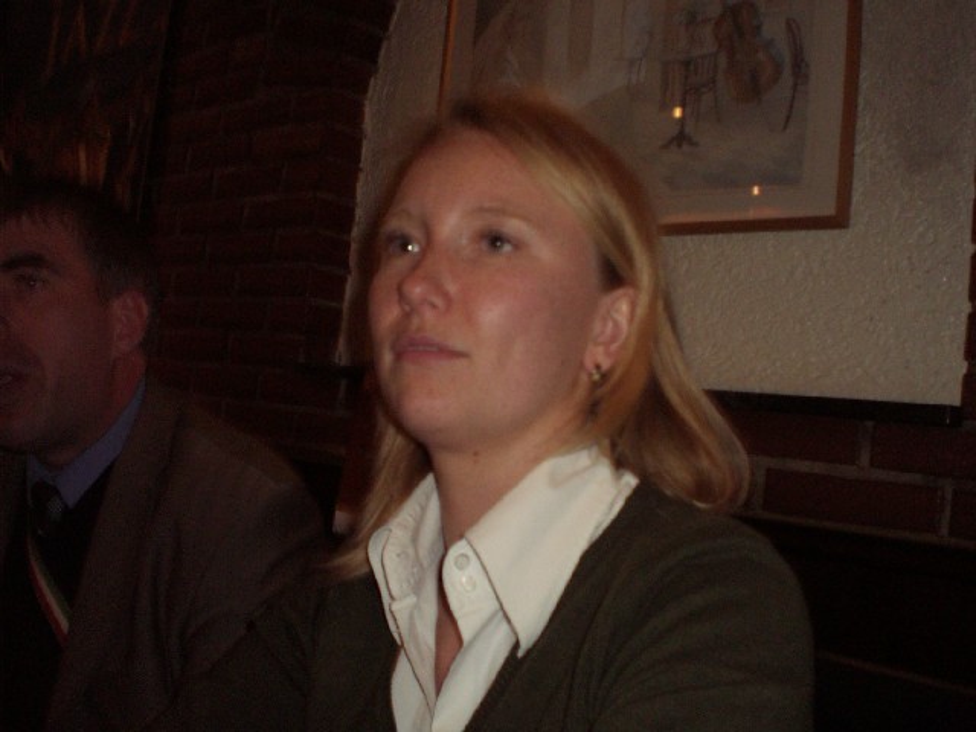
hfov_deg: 49.0
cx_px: 488
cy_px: 366
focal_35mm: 38
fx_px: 1071
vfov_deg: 37.7
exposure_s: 1/30
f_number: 3.1
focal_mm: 6.3
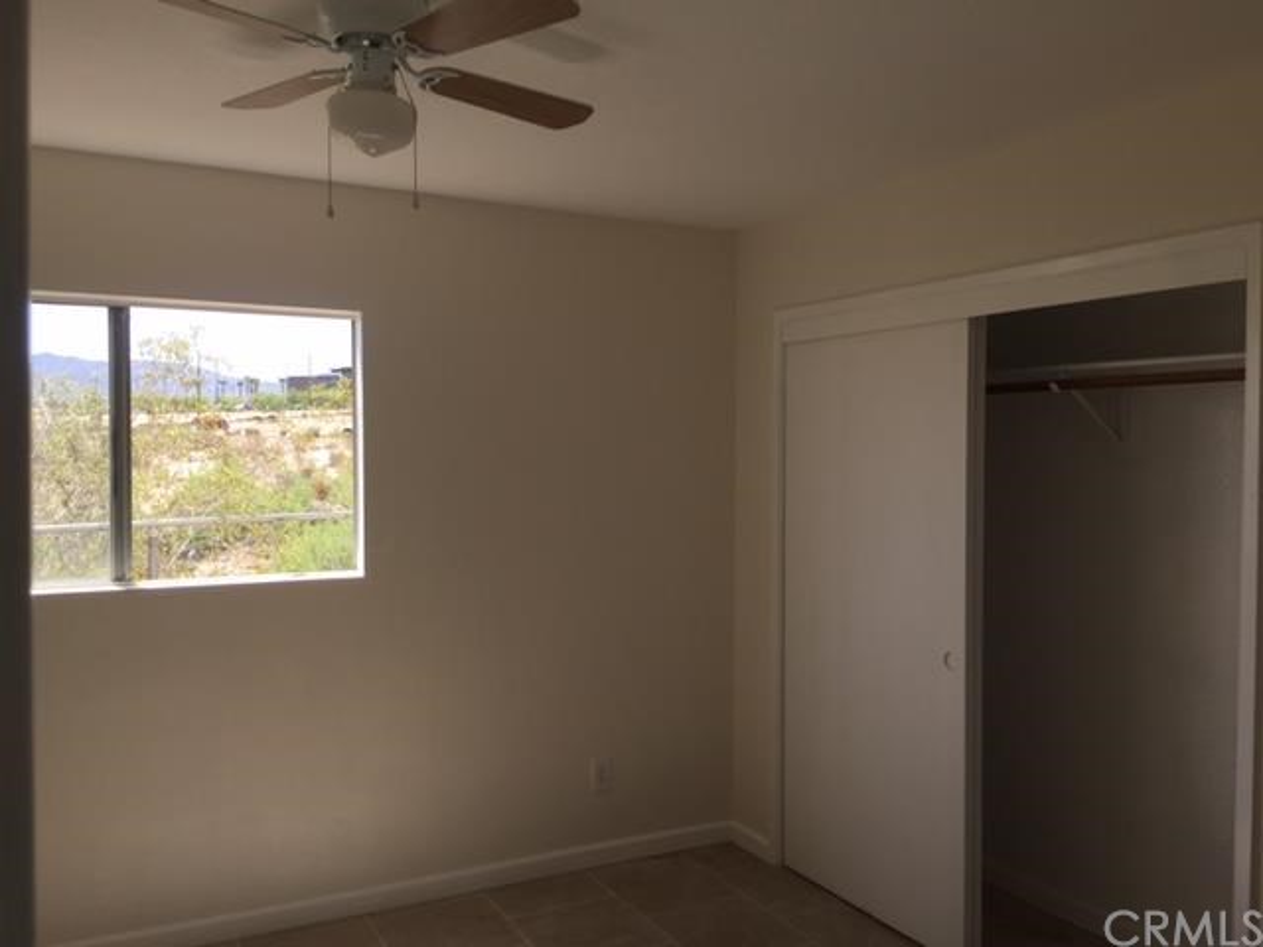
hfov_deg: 61.7
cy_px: 474
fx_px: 1058
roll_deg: -0.9
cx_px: 632
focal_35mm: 29
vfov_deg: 48.2
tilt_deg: -0.6
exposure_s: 1/599
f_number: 2.2
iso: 32
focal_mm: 4.15
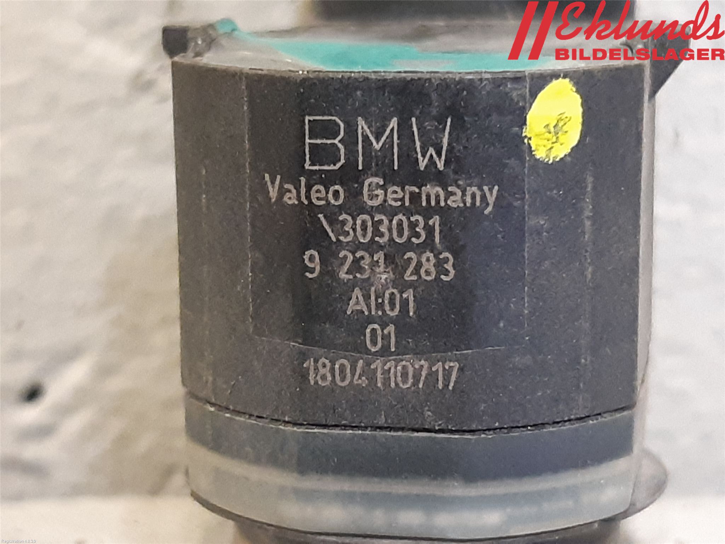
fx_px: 545
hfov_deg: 67.3
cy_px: 272
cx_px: 362
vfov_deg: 53.1
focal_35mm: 26
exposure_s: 1/50
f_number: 1.7
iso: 320
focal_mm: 3.93
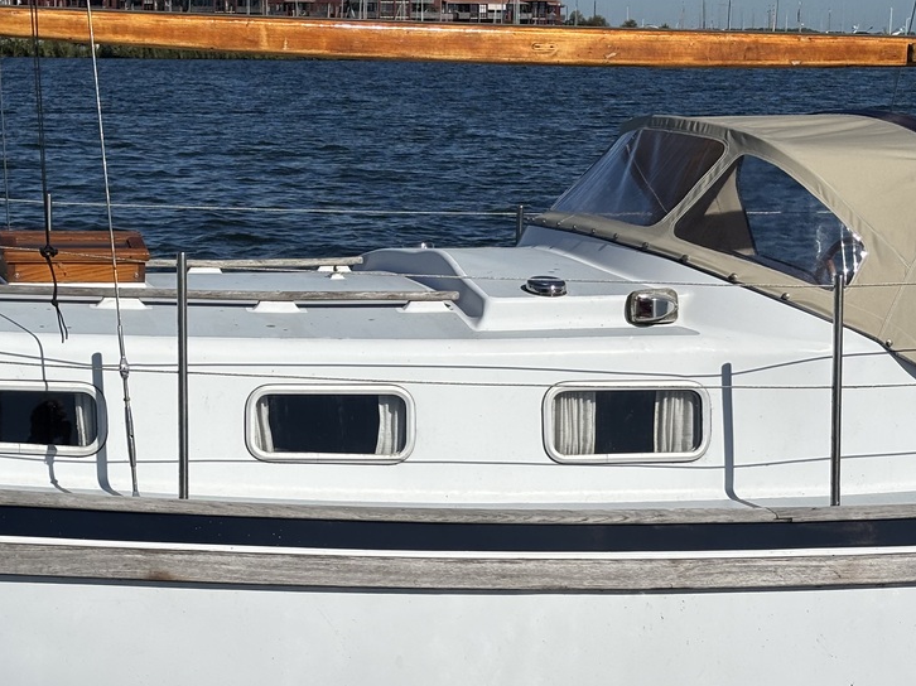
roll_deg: -0.4
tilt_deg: -9.1
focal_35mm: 86
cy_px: 395
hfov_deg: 22.7
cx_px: 331
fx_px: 2275
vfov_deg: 17.1
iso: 32
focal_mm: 5.96
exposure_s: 1/7692
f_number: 1.6
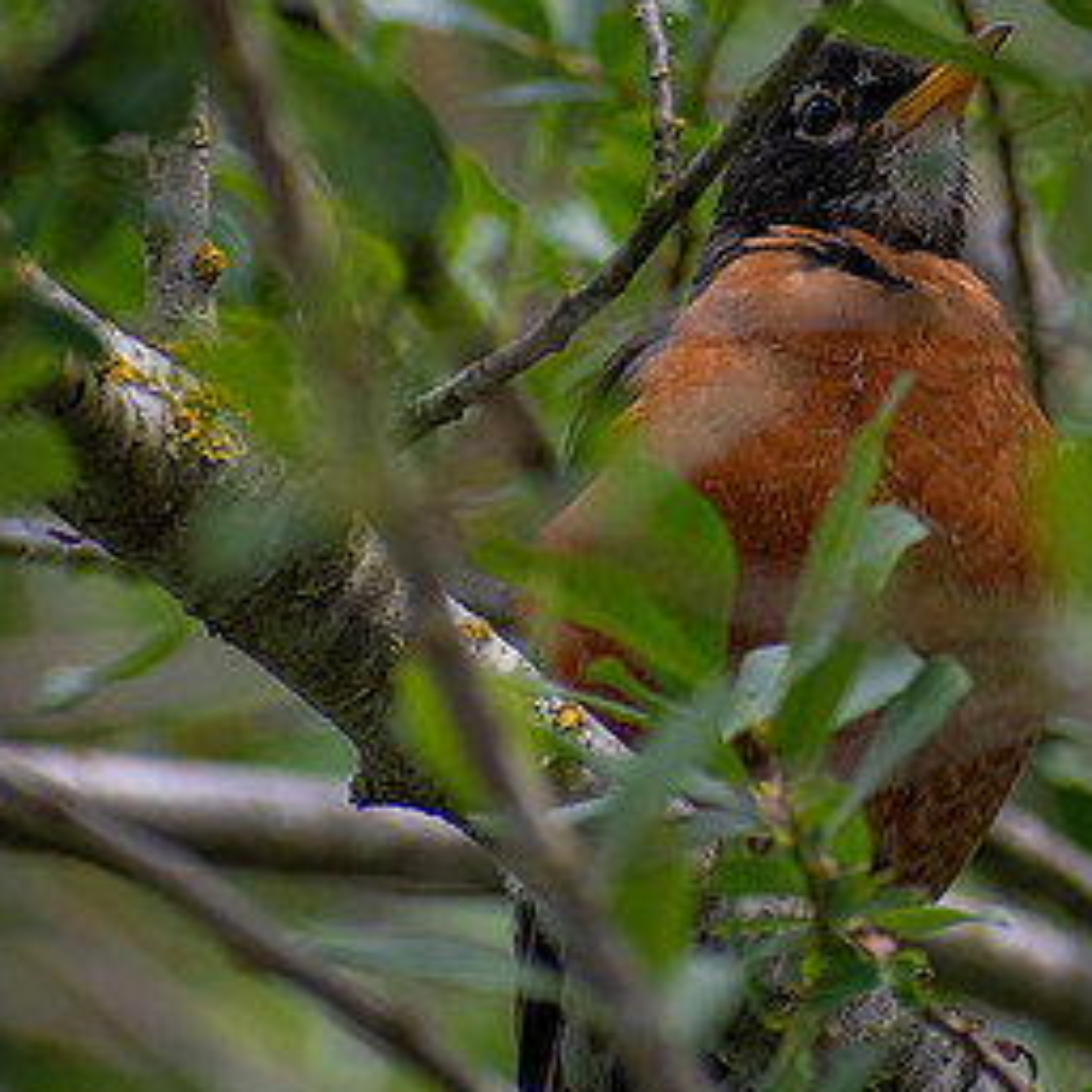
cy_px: 209
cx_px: 915
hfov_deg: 1.6
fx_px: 38367
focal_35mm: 1075
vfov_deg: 1.6
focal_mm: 300
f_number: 6.3
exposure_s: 1/800
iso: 400
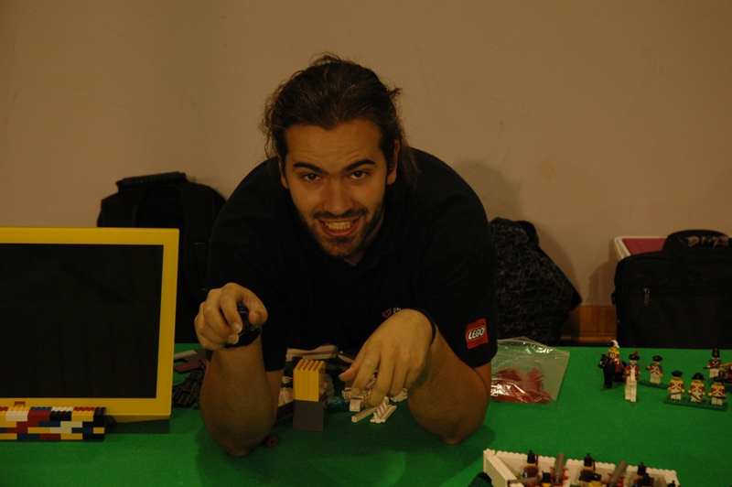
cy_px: 244
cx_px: 366
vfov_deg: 13.0
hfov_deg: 19.5
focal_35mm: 105
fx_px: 2133
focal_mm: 70
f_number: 5.6
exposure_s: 1/60
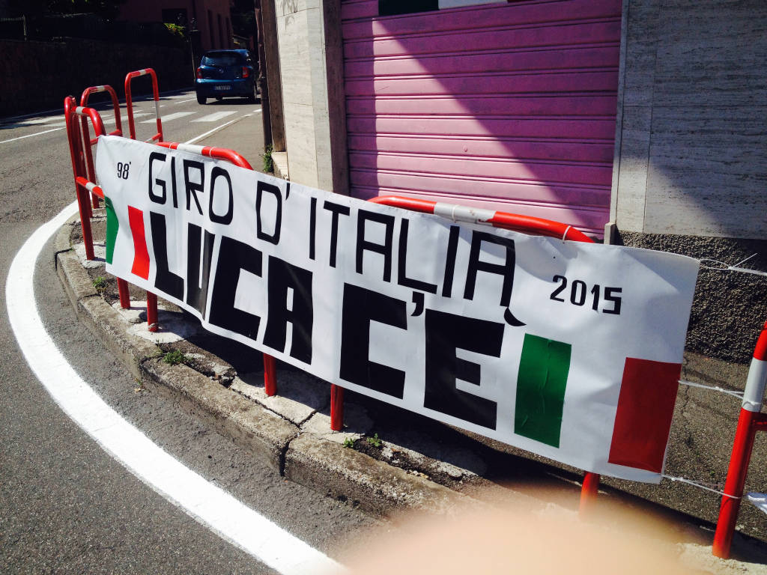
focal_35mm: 35
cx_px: 384
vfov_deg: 40.7
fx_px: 776
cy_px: 288
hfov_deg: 52.6
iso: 50
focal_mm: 4.28
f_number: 2.4
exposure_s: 1/2632
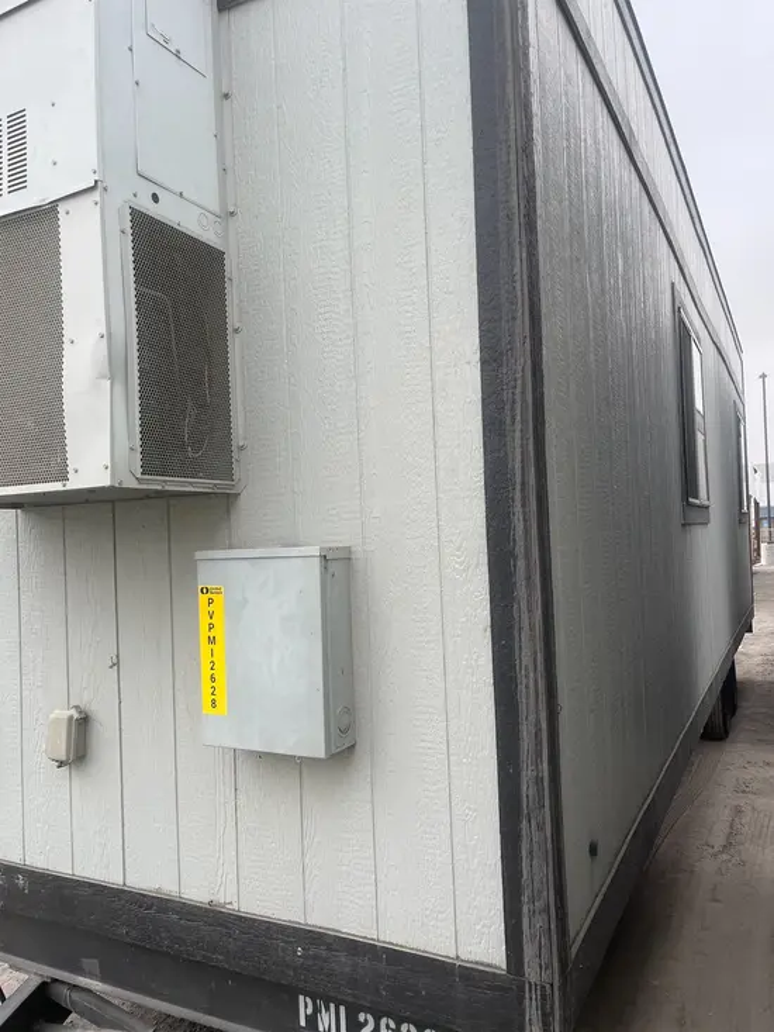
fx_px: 775
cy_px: 516
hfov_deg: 53.1
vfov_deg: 67.3
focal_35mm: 26
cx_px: 387
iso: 64
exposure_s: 1/121
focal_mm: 5.1
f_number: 1.6
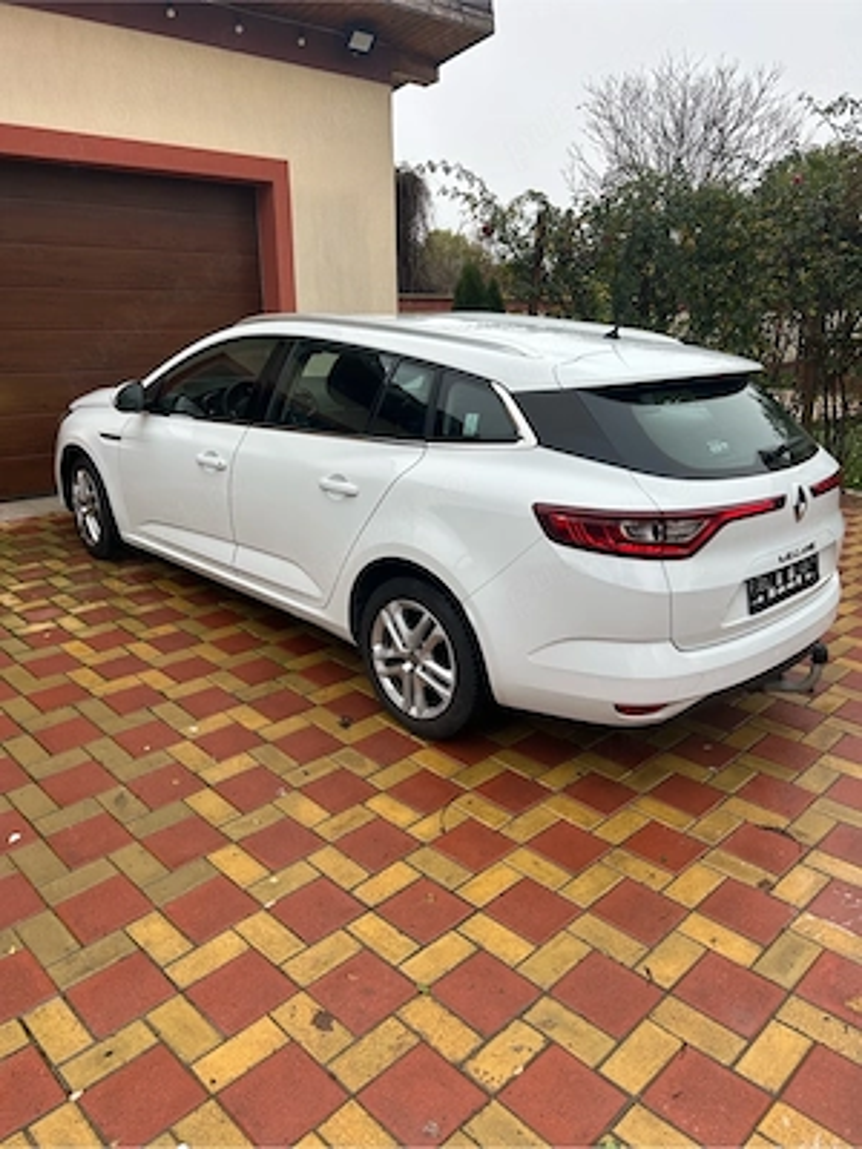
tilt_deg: -16.0
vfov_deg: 67.3
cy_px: 574
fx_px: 863
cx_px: 431
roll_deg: -0.3
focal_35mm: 26
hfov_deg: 53.1
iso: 50
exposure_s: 1/846
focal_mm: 5.7
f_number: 1.5
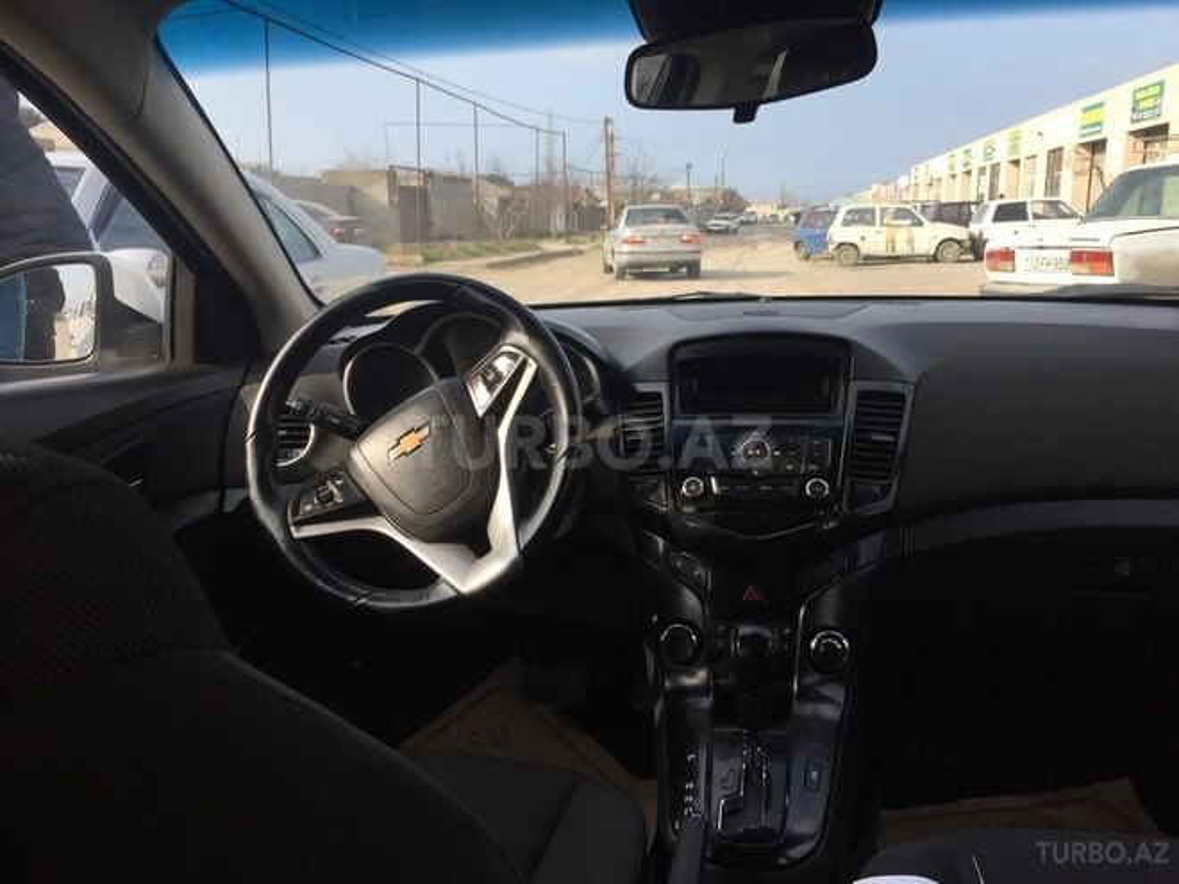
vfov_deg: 48.2
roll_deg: -0.6
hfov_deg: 61.7
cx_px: 590
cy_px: 442
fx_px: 988
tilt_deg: -15.3
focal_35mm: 29
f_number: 2.2
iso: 32
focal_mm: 4.15
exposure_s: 1/706
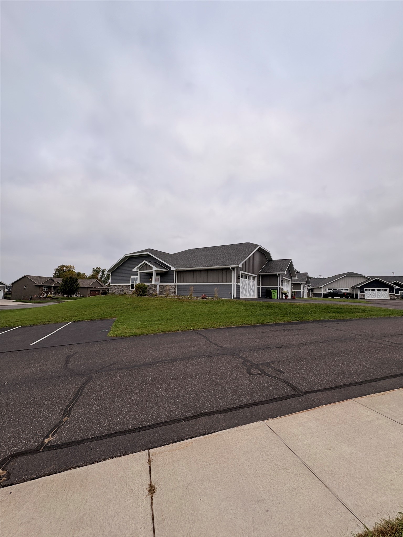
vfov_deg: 102.1
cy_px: 268
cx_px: 202
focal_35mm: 14
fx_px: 217
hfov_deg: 85.7
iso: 40
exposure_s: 1/849
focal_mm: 2.22
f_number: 2.2
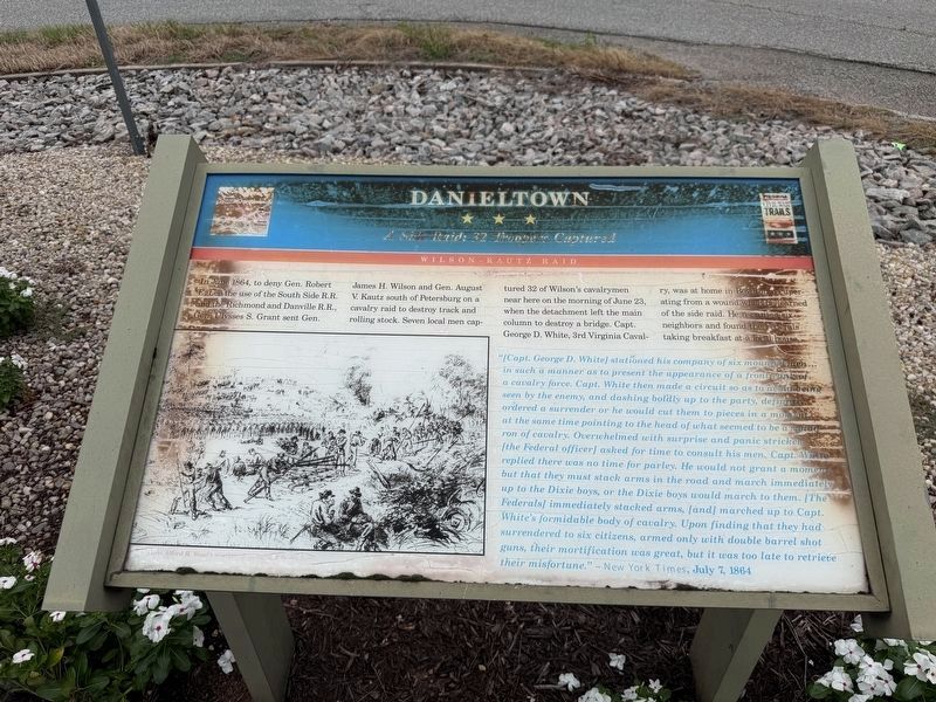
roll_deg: +0.3
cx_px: 468
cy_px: 351
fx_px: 649
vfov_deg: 56.8
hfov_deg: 71.6
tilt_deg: -37.5
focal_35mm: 24
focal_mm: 6.76
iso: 80
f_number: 1.78
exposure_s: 1/4405
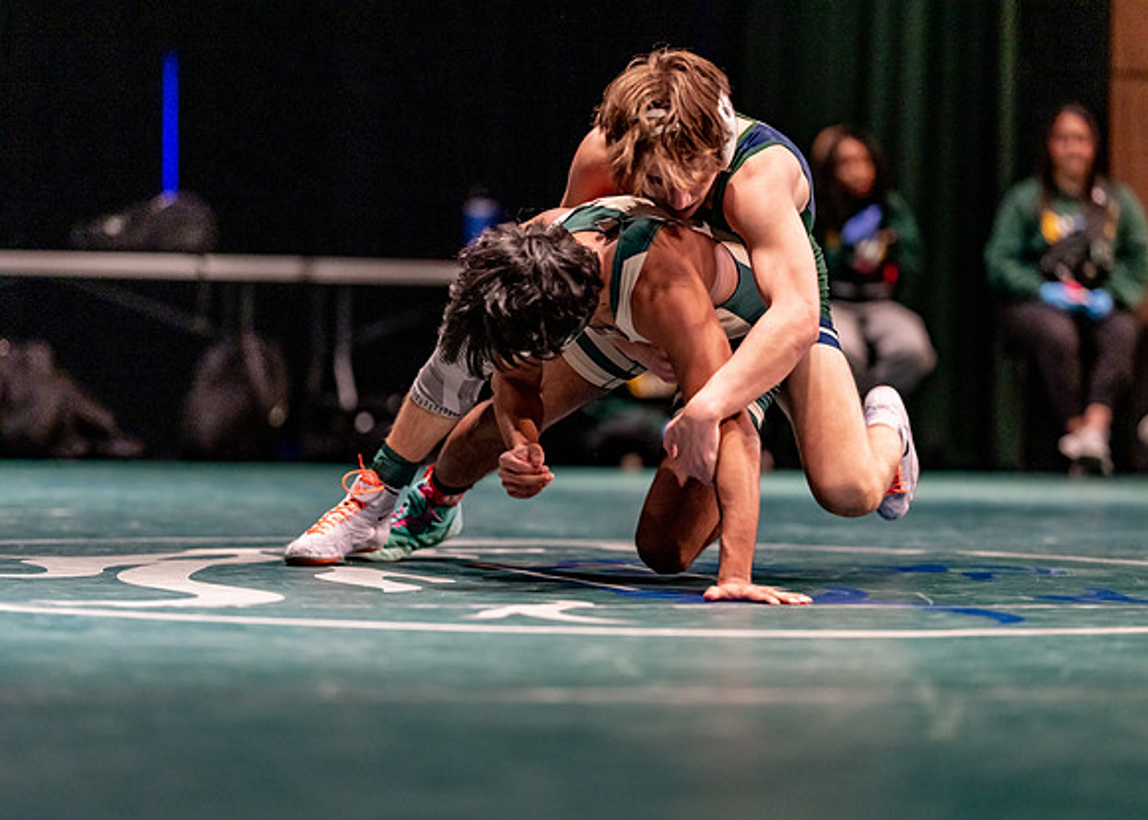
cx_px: 574
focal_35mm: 141
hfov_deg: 14.2
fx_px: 4611
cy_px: 410
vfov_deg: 10.2
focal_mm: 135
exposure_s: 1/800
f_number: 1.8
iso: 2000
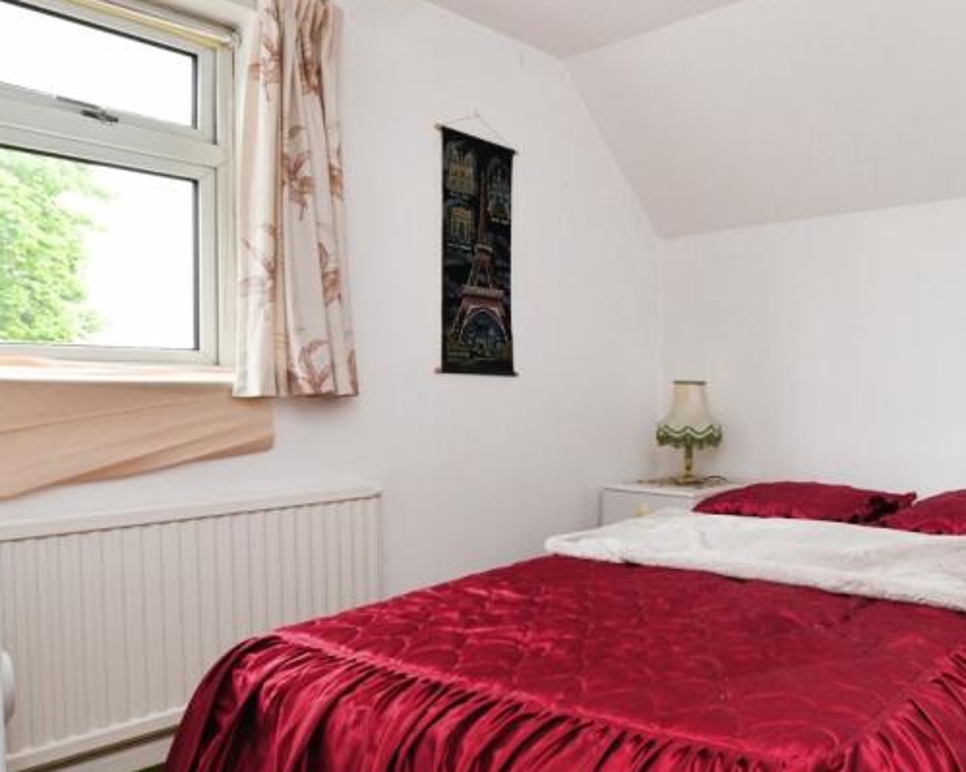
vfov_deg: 53.1
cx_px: 821
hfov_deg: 57.4
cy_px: 404
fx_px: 772
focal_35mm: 27
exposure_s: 1/60
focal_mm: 14
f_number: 8
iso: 640
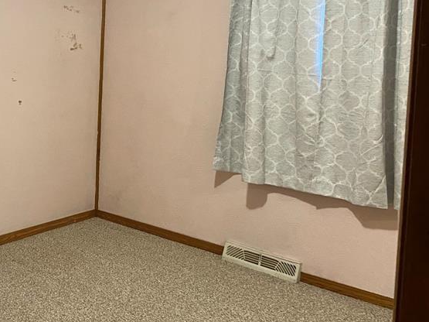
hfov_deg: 37.6
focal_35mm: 48
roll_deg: -2.1
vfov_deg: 29.7
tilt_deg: -4.5
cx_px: 60
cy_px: 74
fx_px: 595
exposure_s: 1/40
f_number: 1.8
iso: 400
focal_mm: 4.25
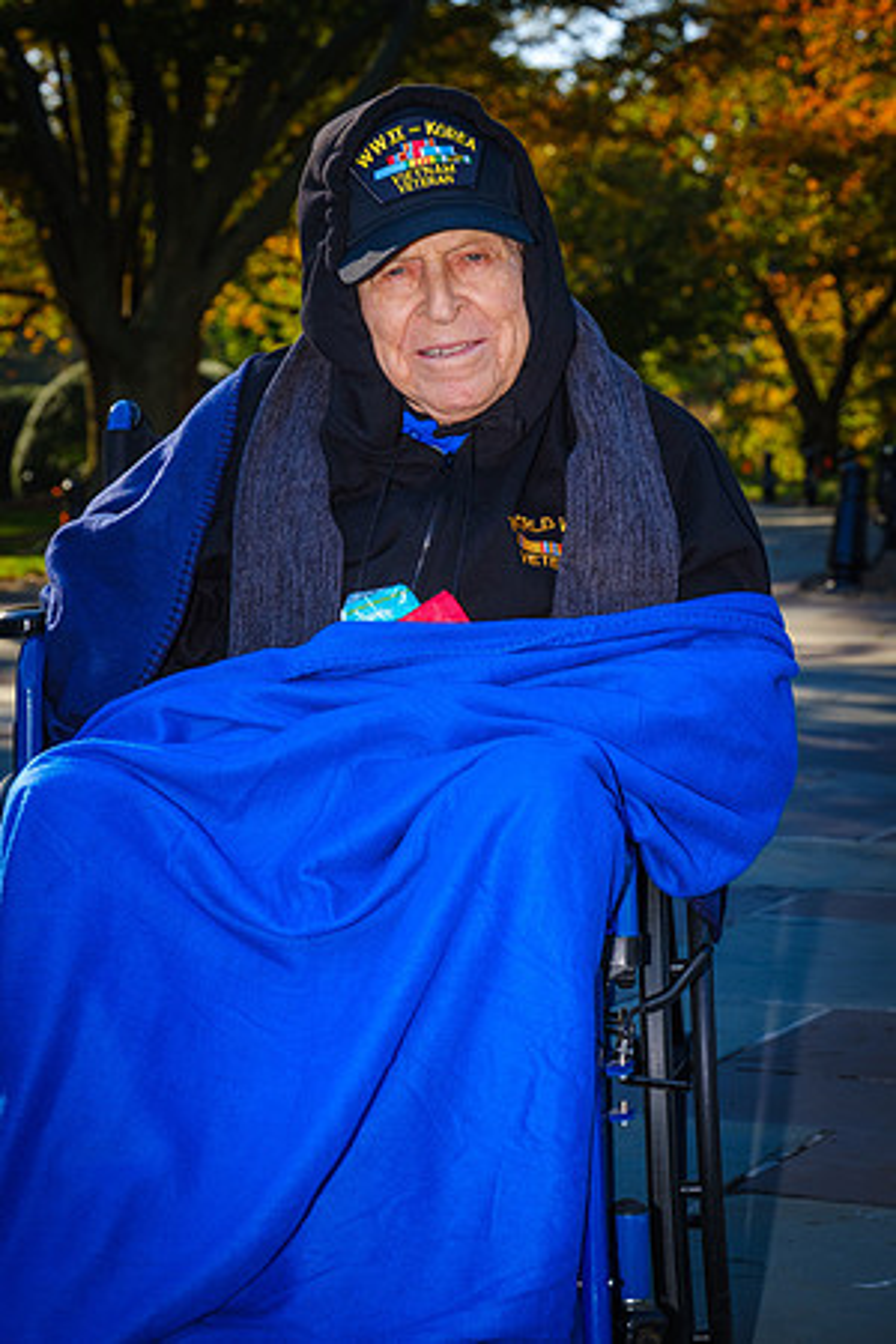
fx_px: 3098
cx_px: 448
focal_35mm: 83
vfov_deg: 24.5
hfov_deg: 16.5
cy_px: 672
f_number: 5.6
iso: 400
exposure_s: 1/400
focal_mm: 55.1
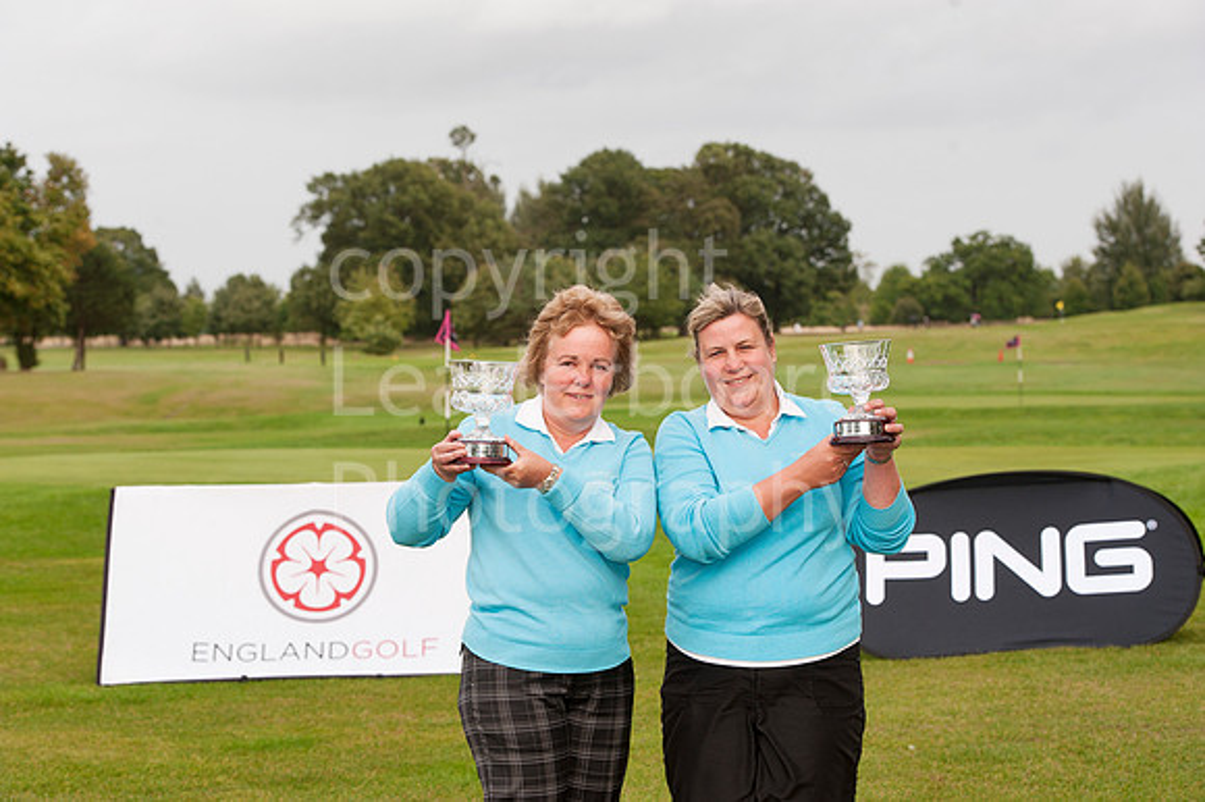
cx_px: 602
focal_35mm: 95
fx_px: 3178
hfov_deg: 21.5
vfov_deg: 14.4
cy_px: 401
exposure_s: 1/250
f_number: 8
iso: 400
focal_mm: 95
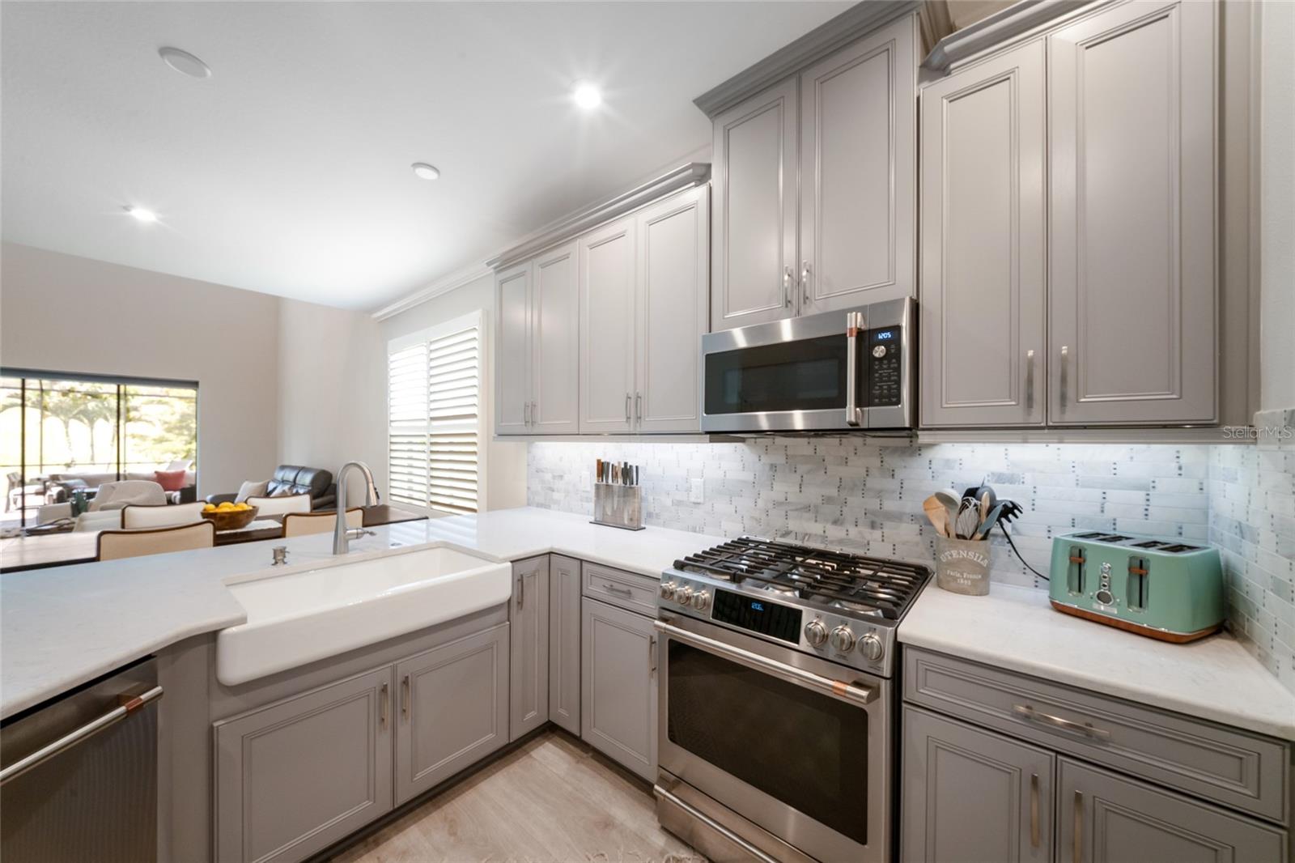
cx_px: 648
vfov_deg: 90.0
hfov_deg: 112.6
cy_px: 432
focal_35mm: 12
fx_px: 432
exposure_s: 1/13
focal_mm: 12
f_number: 10
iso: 1000
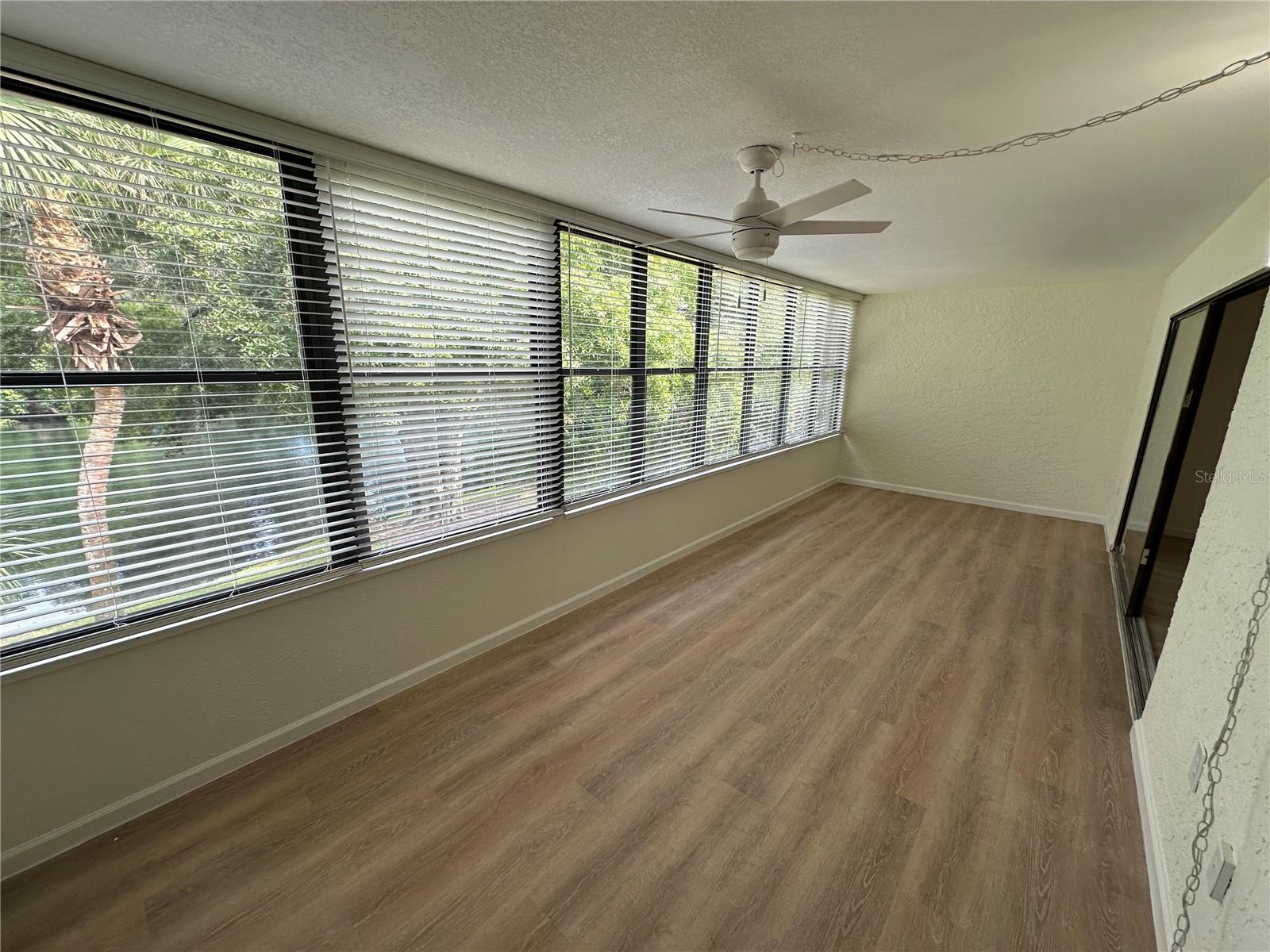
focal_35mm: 14
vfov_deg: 85.7
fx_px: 514
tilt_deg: -13.2
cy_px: 476
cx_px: 635
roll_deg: -1.3
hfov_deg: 102.1
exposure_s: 1/120
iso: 64
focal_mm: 2.22
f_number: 2.2
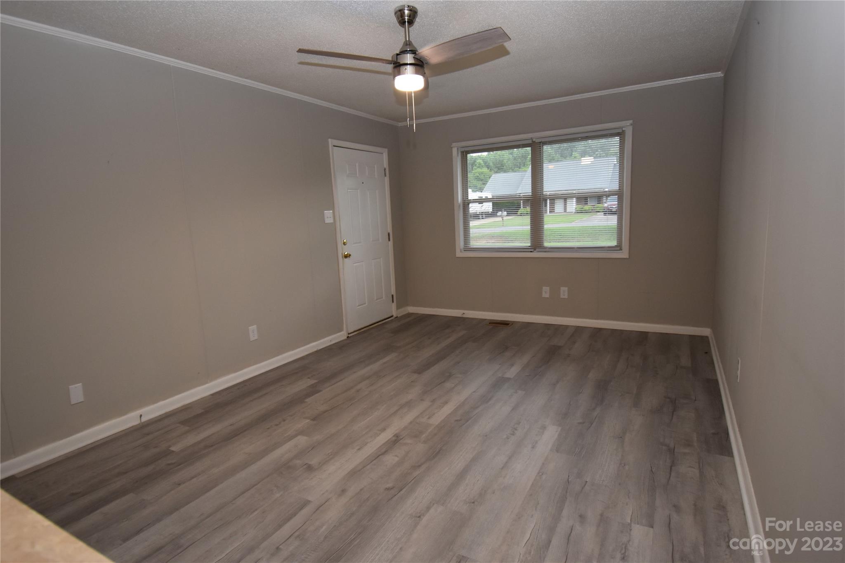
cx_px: 422
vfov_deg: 63.2
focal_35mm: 20
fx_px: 458
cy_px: 282
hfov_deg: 85.4
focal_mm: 13
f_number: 4.8
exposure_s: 1/80
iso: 800
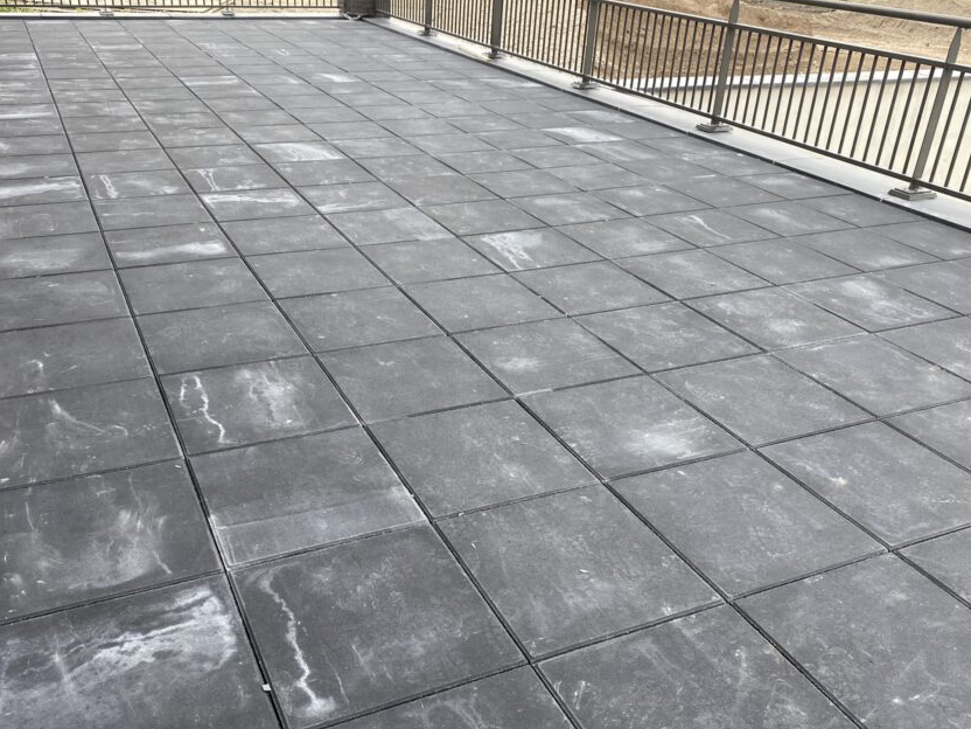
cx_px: 461
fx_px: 898
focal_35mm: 32
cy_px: 382
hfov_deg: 56.8
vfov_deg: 44.1
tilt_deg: -25.7
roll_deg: -4.2
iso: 32
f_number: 1.8
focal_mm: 4.25
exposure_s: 1/375
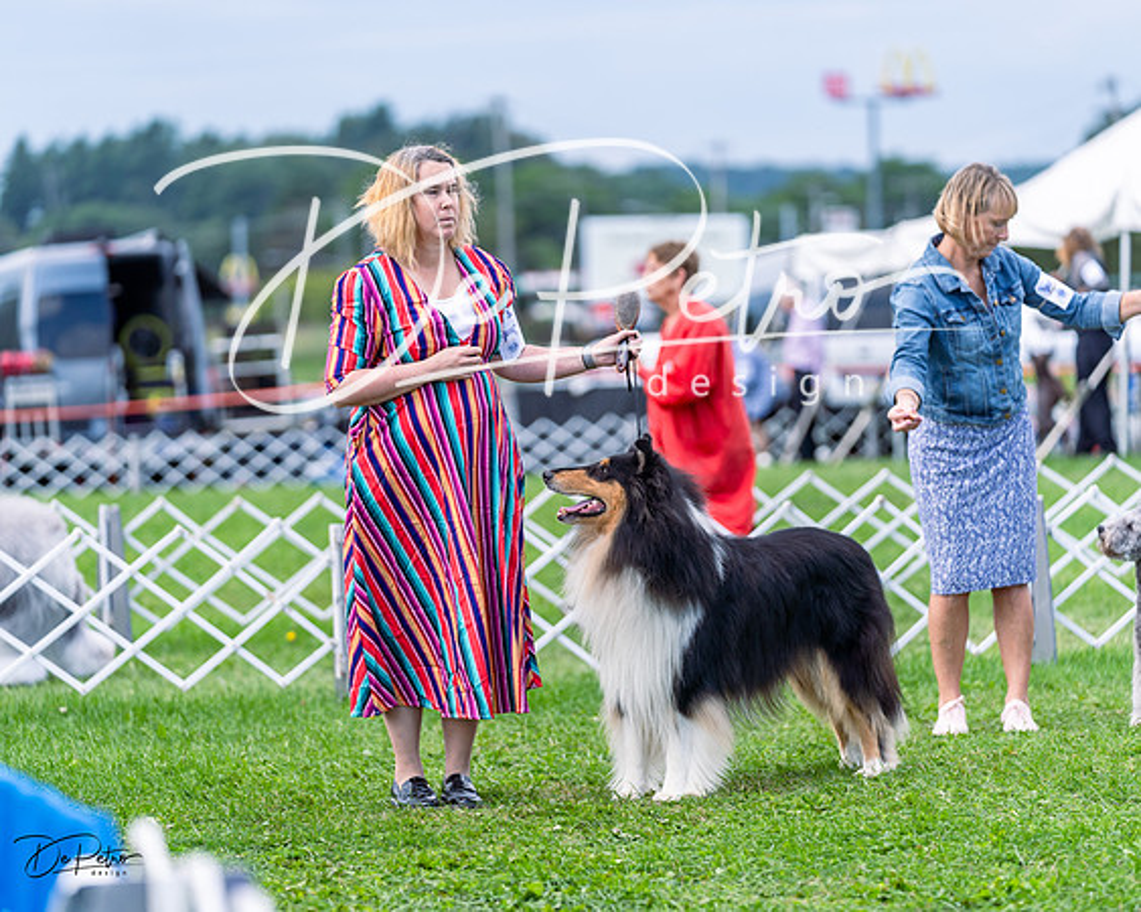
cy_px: 456
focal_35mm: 155
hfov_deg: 12.4
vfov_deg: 9.9
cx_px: 570
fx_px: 5246
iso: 100
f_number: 2.8
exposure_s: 1/1000
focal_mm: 138
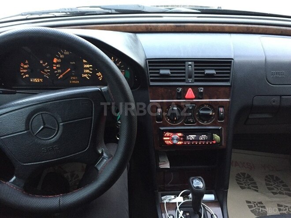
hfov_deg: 61.7
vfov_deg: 48.2
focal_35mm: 29
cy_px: 109
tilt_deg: -34.7
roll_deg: -2.8
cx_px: 146
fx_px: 244
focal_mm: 4.15
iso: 250
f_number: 2.2
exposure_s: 1/17
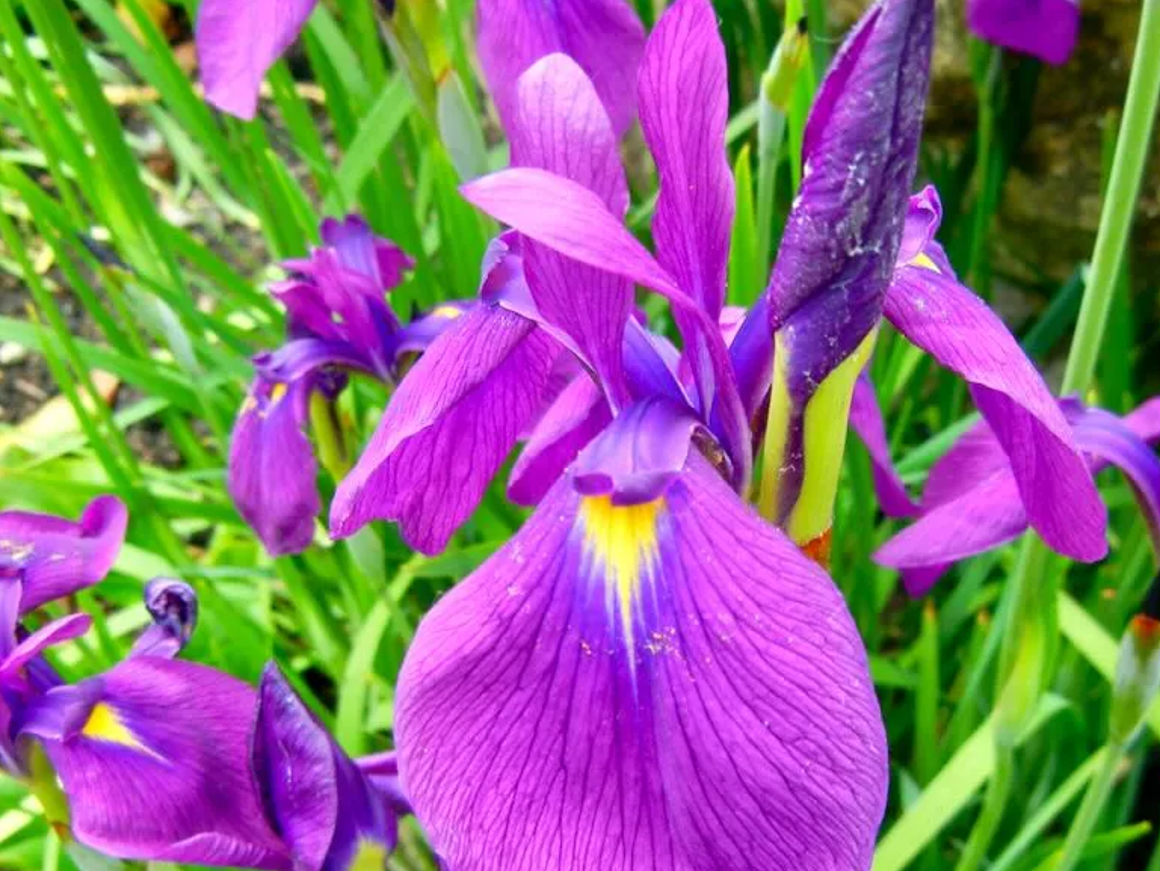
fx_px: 1341
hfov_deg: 46.8
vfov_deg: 36.0
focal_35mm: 40
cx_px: 591
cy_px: 432
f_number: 3.5
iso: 160
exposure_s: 1/270
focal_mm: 5.4
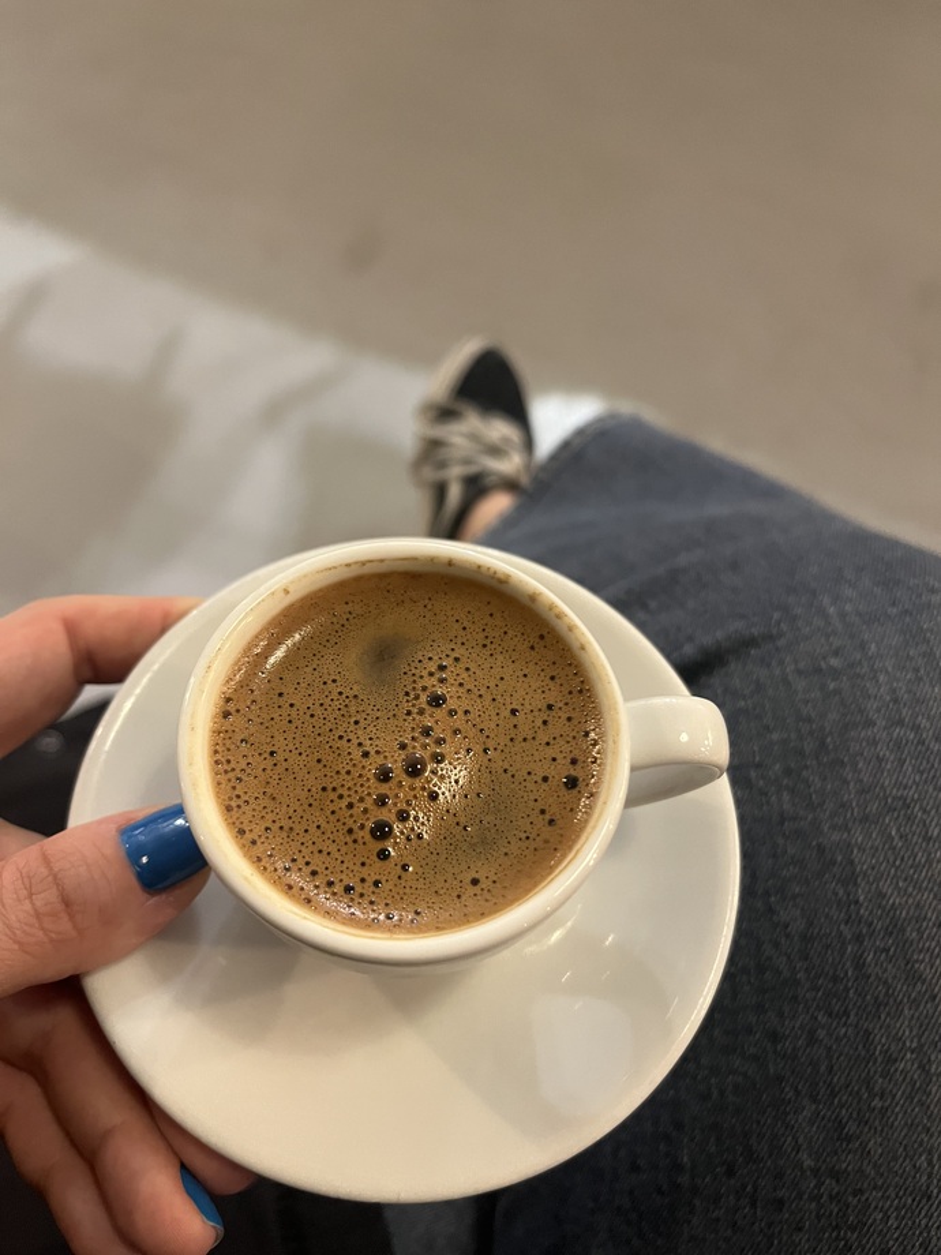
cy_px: 628
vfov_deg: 67.3
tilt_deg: -62.5
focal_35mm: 26
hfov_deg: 53.1
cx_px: 470
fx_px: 942
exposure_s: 1/33
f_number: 1.6
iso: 400
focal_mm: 5.1
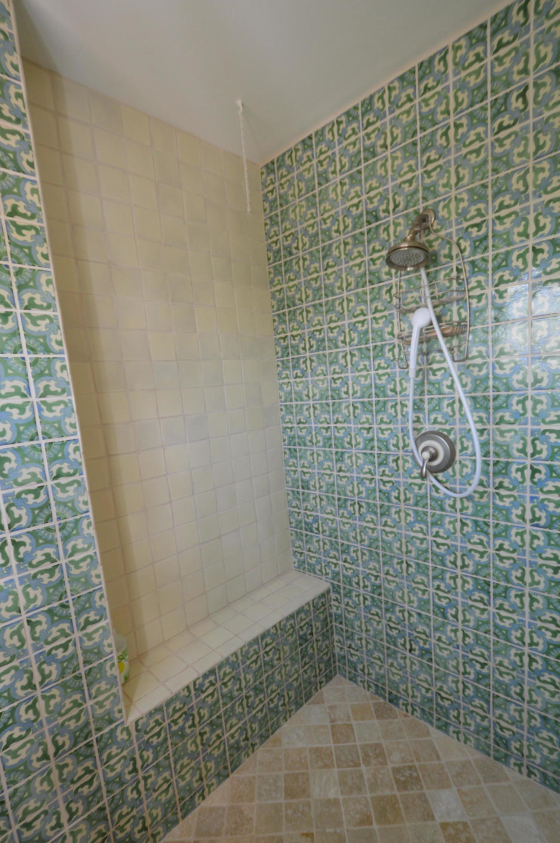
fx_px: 374
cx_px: 275
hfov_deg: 73.6
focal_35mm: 16
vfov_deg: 96.7
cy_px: 447
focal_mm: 10
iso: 400
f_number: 4
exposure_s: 1/60
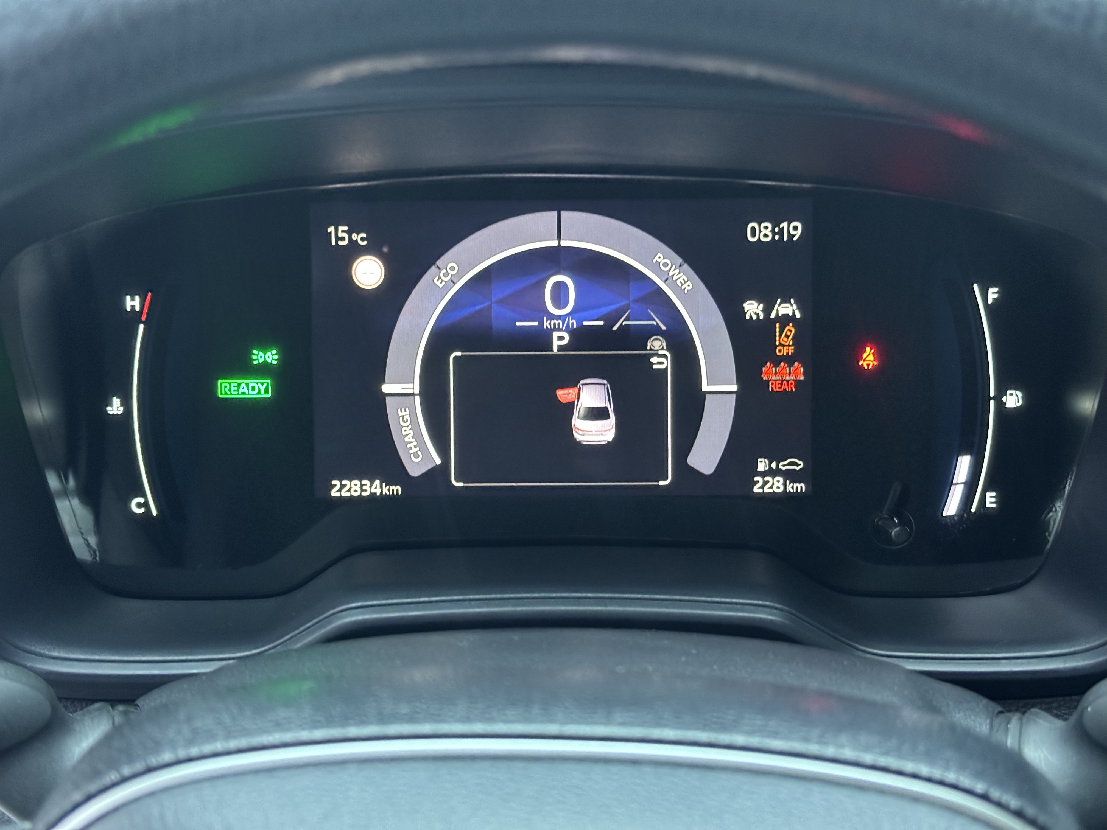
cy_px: 415
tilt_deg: -25.9
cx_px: 554
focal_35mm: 48
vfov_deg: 30.3
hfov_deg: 39.7
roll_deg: +0.9
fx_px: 1535
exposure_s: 1/25
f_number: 1.78
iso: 500
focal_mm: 6.86
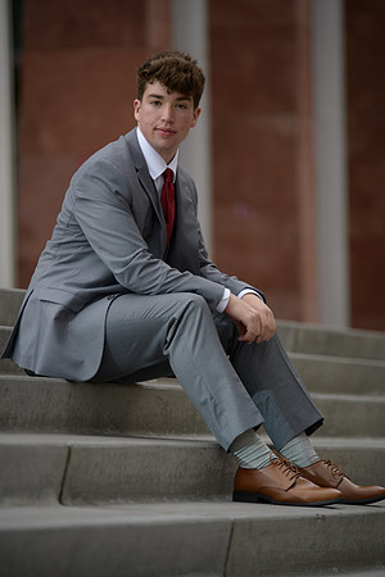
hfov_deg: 8.9
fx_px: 2486
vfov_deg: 13.2
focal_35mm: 155
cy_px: 288
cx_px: 192
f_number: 2.8
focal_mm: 155
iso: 250
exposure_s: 1/640
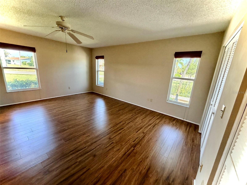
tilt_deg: -14.0
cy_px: 92
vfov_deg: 85.7
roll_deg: -4.0
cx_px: 124
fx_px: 100
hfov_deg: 102.1
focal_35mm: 14
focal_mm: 2.22
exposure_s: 1/120
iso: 320
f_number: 2.2
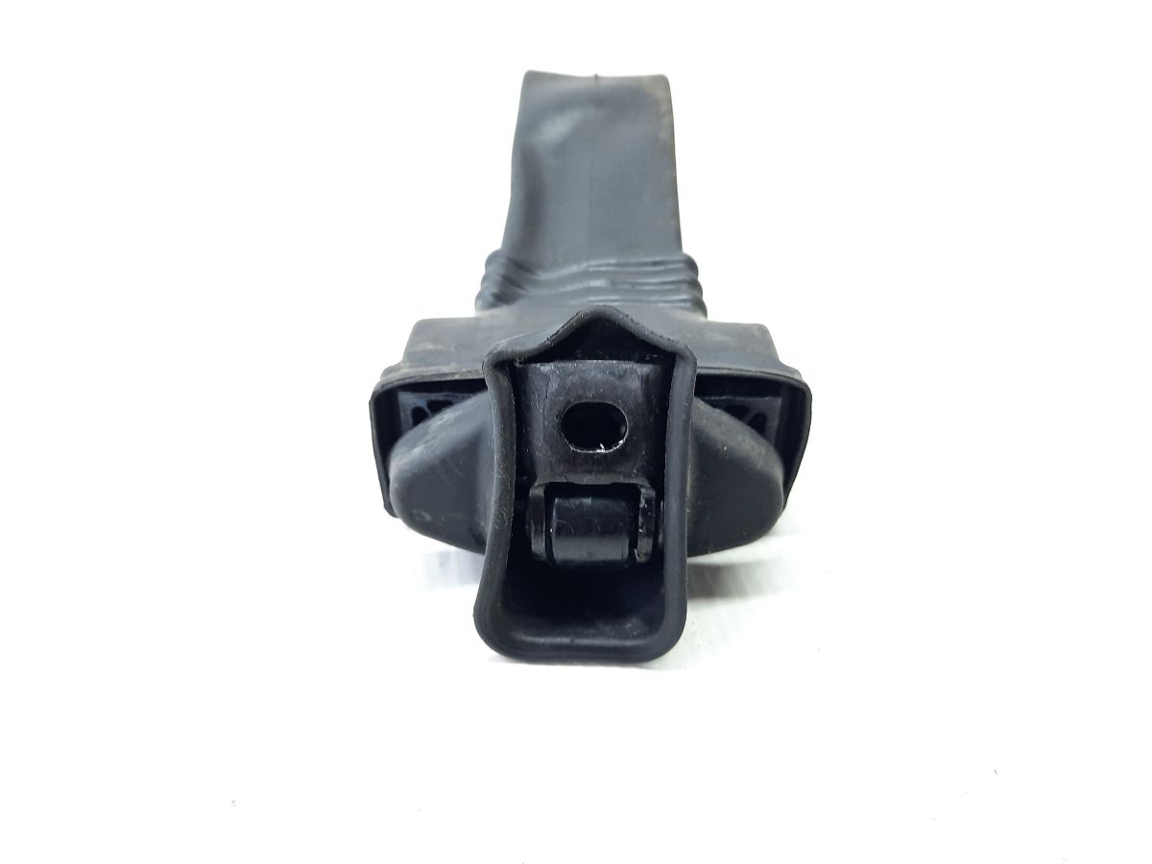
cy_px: 432
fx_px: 832
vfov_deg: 54.9
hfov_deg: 69.4
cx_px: 576
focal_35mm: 25
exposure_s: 1/50
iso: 200
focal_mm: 4.6
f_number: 2
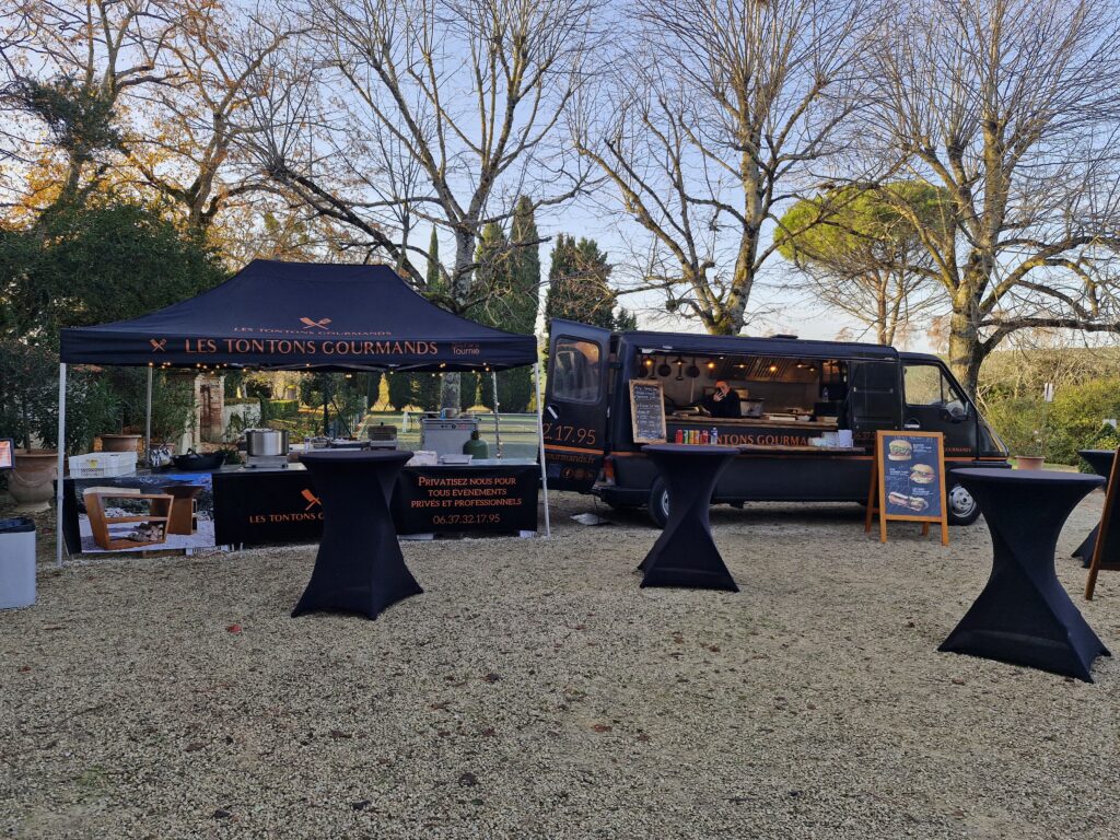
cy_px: 420
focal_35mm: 23
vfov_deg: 58.9
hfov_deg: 73.9
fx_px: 744
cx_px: 560
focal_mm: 5.54
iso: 50
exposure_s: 1/309
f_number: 1.8
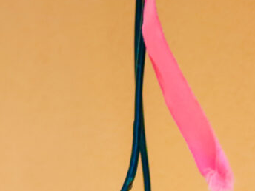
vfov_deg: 3.3
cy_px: 723
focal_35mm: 432
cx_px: -231
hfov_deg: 4.5
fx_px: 3182
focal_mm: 29
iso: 200
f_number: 5.6
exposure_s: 1/640
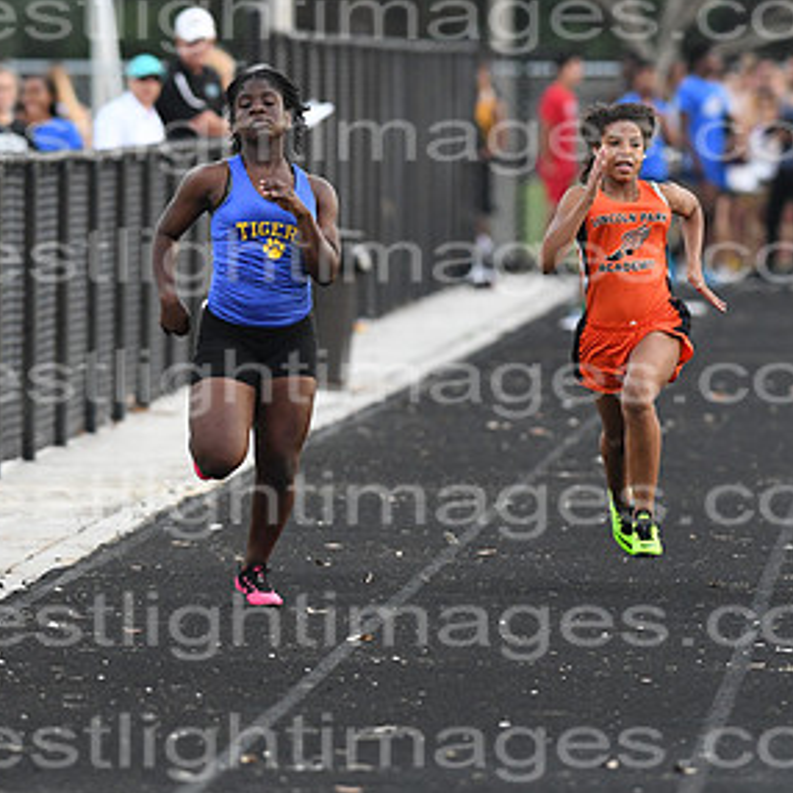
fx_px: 20112
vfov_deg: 2.3
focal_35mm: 776
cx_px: 274
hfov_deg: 2.3
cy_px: 323
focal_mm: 300
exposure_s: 1/1600
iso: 2000
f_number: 4
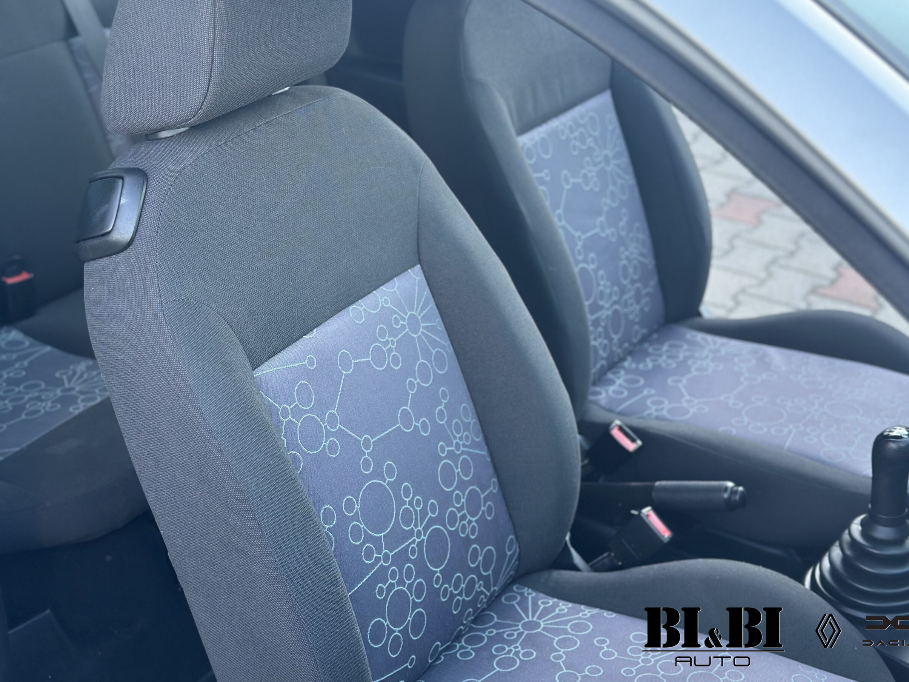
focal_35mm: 51
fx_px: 1339
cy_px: 323
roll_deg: +0.0
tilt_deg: -27.2
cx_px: 454
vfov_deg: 28.6
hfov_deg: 37.5
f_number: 1.78
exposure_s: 1/172
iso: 125
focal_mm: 6.86
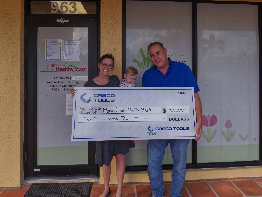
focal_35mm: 24
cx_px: 131
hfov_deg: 71.5
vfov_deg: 56.9
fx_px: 182
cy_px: 98
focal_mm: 12
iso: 200
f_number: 10
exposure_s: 1/125
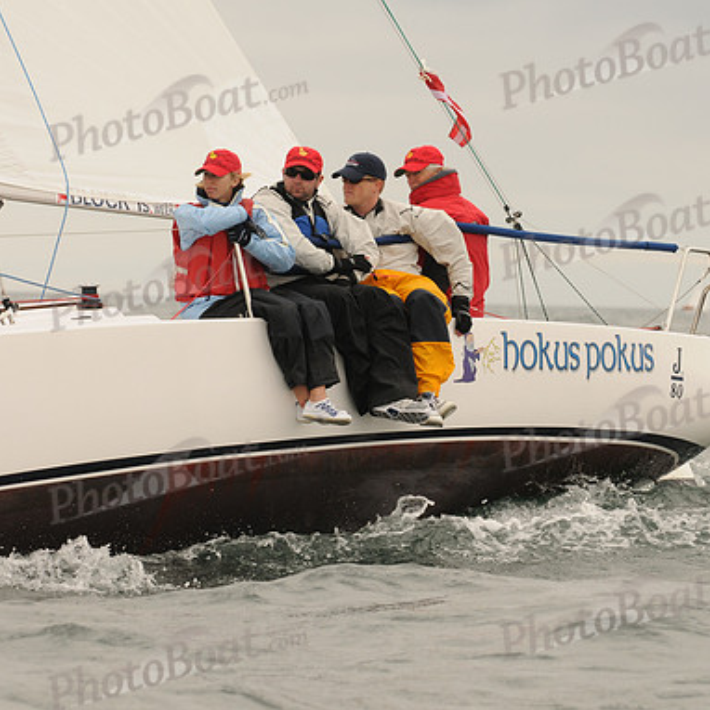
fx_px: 5825
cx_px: 403
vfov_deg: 7.0
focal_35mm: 251
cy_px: 354
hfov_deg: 7.0
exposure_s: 1/640
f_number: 5.6
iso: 200
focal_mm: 130
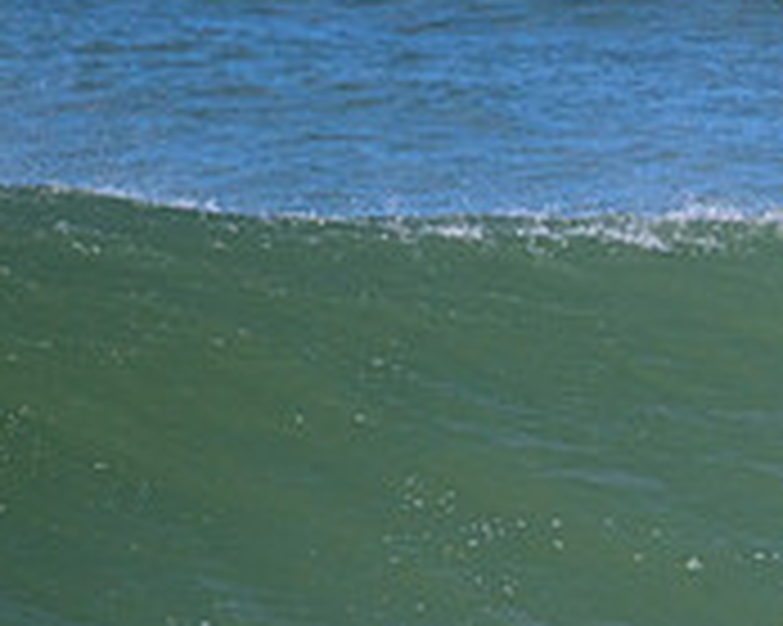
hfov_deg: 0.8
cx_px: 1148
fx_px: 57948
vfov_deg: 0.6
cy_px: 772
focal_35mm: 2502
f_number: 11
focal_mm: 800
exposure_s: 1/2000
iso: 1600
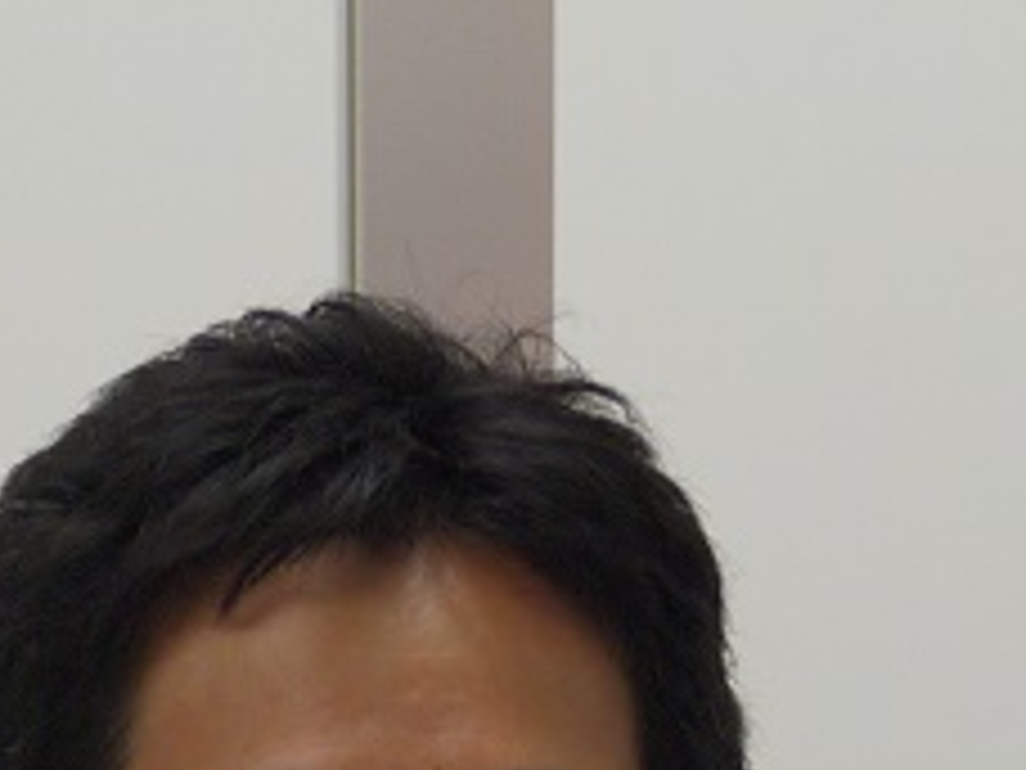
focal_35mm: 232
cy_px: 1400
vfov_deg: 6.3
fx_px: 6876
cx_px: 135
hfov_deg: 8.5
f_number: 4.6
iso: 250
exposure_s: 1/60
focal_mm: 22
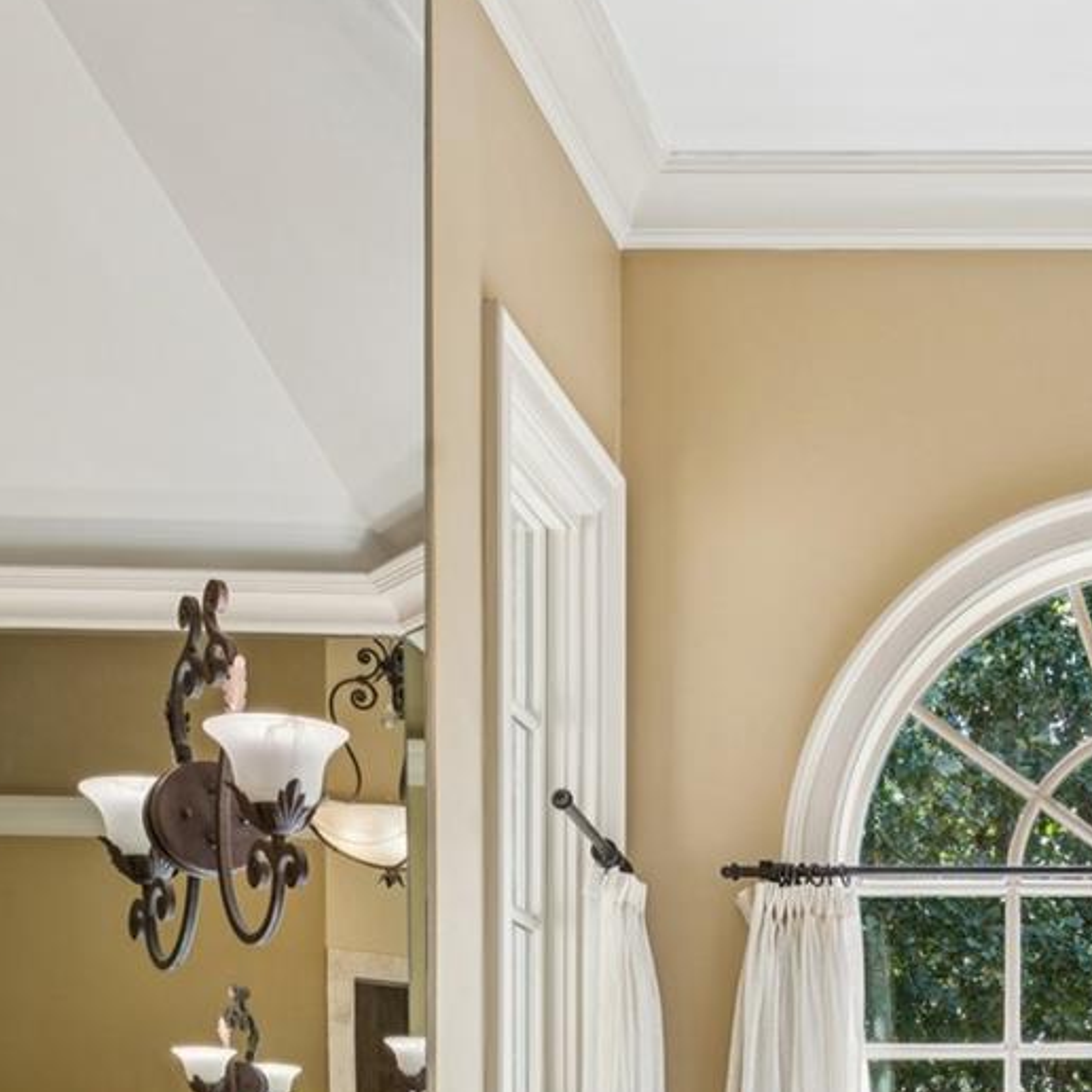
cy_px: 1313
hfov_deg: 28.3
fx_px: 2012
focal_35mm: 56
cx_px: 1117
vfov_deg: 26.9
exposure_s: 1/6
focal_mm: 16.7
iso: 100
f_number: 13
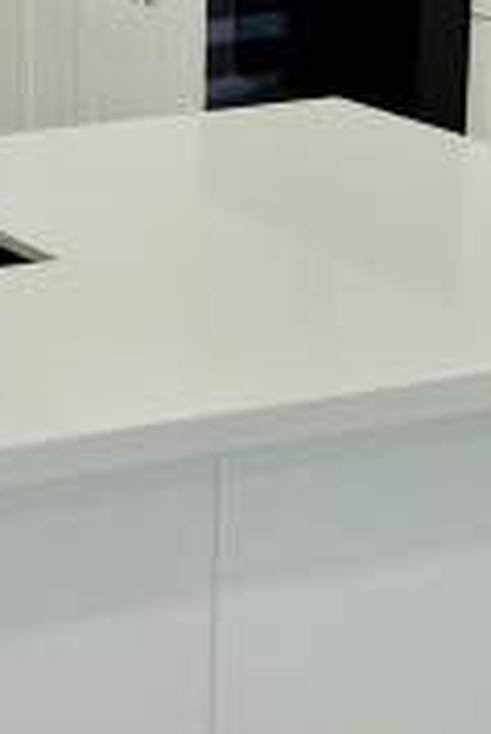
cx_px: -384
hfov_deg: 11.4
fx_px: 2287
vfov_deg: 17.8
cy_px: -21
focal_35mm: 112
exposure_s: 1/199
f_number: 1.78
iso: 64
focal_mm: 6.76
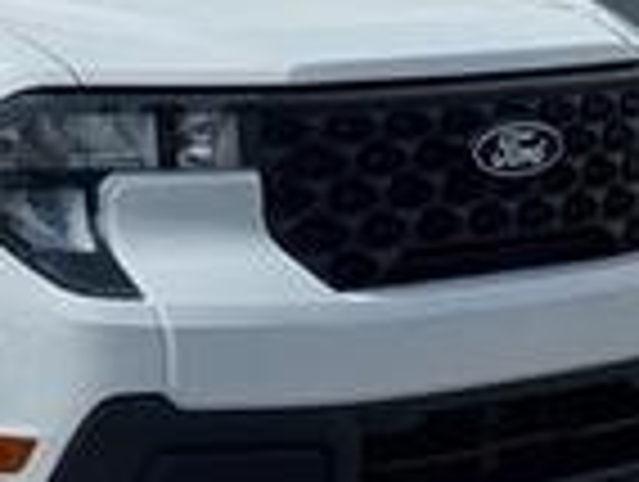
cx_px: -238
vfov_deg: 8.8
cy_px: 225
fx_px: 3143
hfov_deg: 11.3
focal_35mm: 170
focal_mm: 6.76
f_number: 1.78
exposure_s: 1/9009
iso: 80
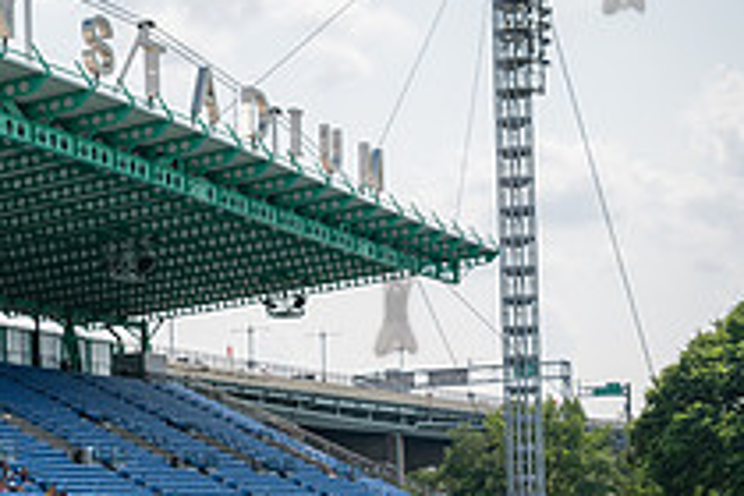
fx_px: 2067
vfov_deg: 13.5
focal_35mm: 100
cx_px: -43
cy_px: 465
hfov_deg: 19.7
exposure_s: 1/640
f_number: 5
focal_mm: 35
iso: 100
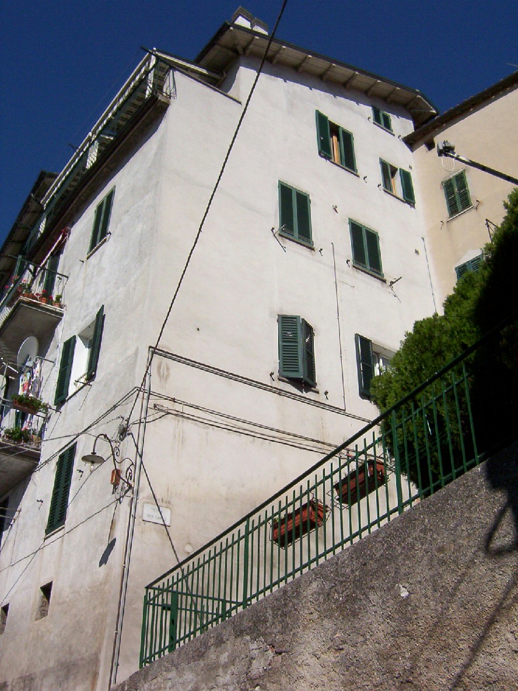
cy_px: 346
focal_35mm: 36
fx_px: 718
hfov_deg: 39.7
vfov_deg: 51.4
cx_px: 259
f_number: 5.24
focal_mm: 5.54
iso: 100
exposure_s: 1/1701
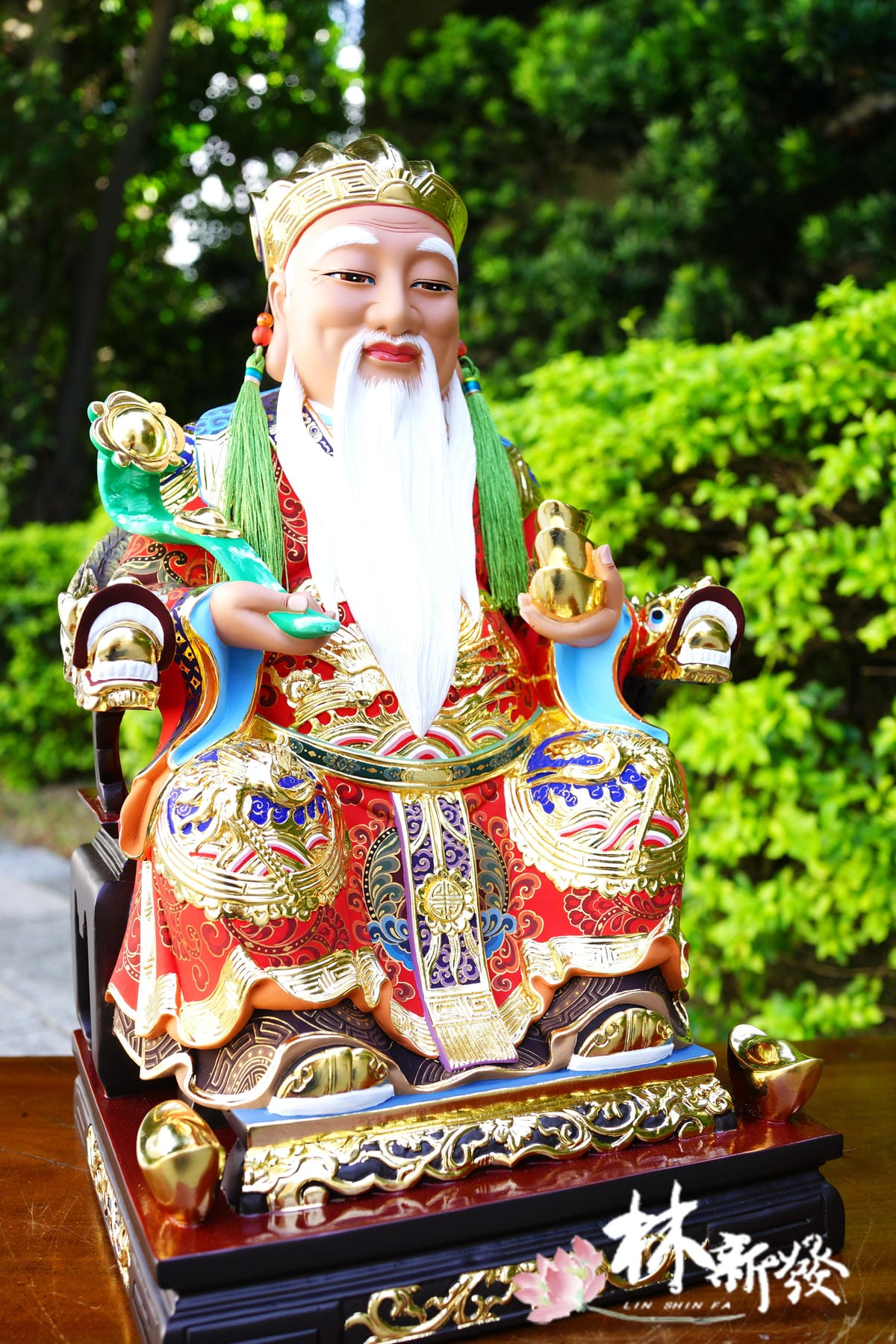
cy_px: 672
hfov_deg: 37.9
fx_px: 1307
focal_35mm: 35
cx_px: 448
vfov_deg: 54.4
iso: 250
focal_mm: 35
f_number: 6.3
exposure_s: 1/125
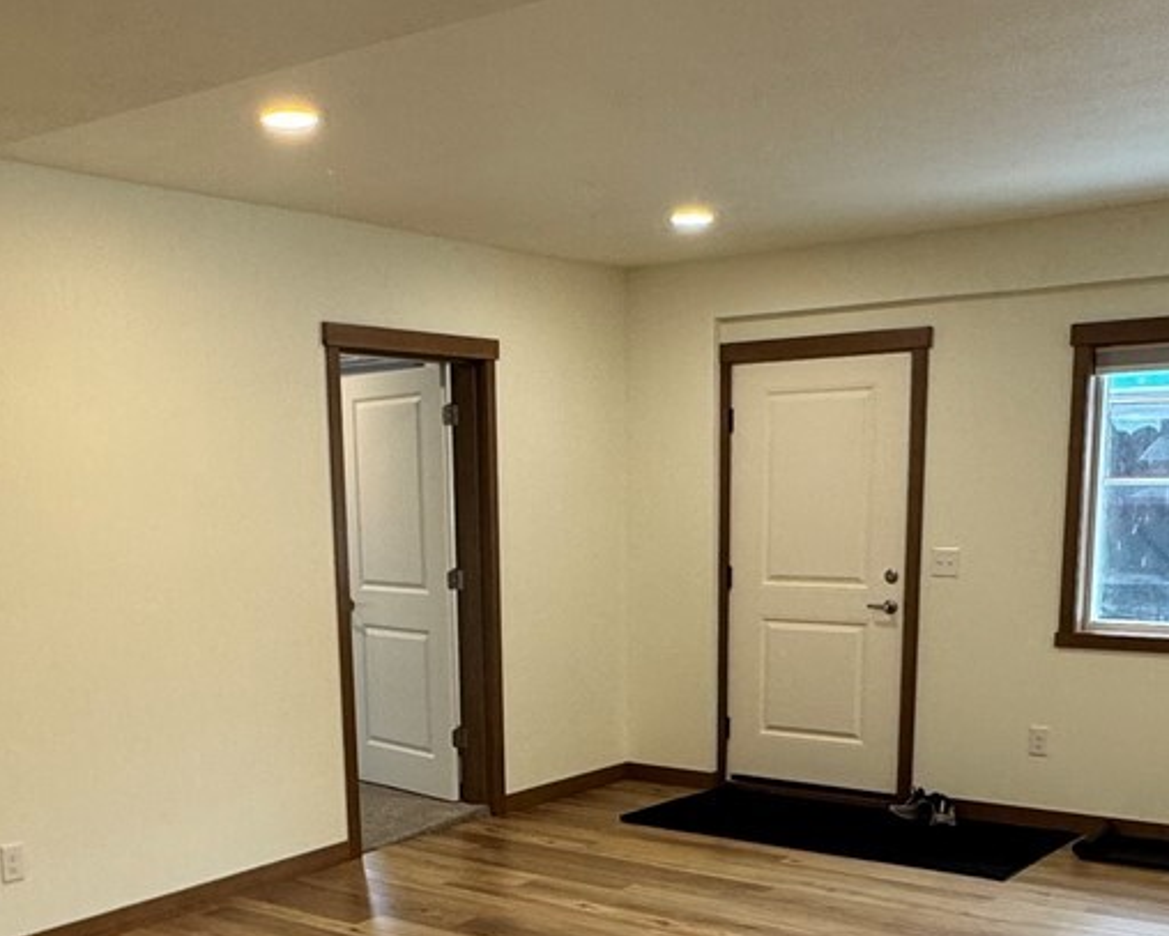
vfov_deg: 33.7
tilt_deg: -10.2
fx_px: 1489
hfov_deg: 42.8
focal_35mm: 43
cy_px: 770
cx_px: 513
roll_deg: +1.2
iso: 200
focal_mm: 2.22
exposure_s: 1/120
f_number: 2.2
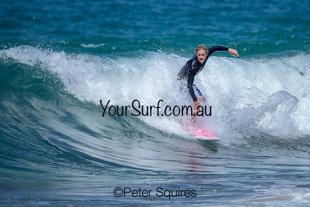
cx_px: 182
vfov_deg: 1.3
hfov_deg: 1.9
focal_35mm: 1092
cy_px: 66
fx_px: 9402
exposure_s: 1/2500
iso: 220
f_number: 6.3
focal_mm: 800
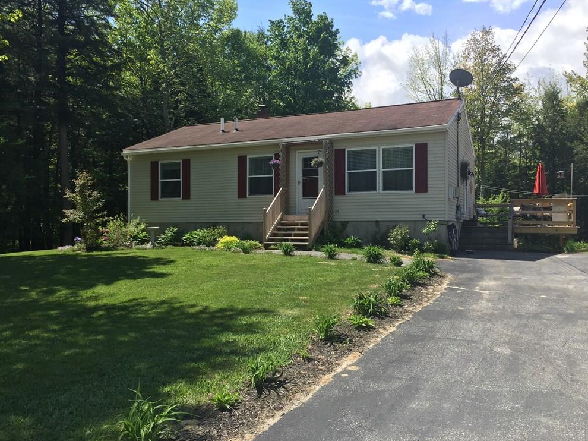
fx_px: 509
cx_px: 290
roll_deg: +0.5
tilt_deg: +1.2
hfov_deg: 60.0
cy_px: 225
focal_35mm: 30
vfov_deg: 46.8
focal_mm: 4.15
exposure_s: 1/1364
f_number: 2.2
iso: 32
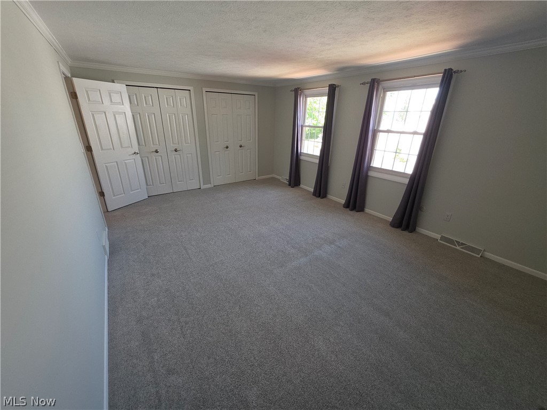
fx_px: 205
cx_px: 274
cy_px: 205
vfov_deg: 89.9
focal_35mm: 13
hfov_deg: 106.2
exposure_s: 1/60
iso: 80
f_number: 1.9
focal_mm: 2.2
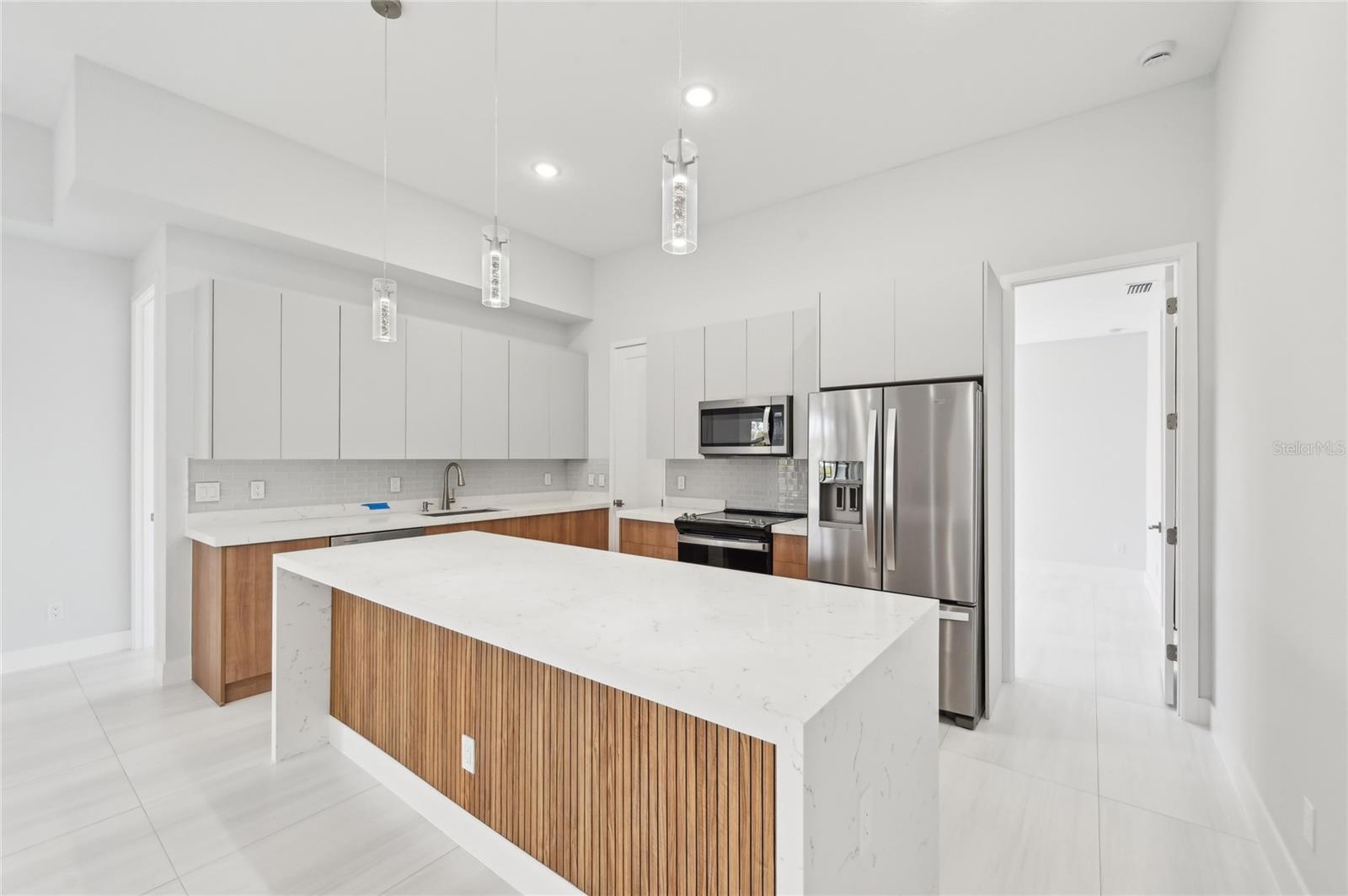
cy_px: 448
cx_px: 674
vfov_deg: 81.1
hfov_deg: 104.3
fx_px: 524
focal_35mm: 14
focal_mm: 14
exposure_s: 1/50
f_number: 8
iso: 400
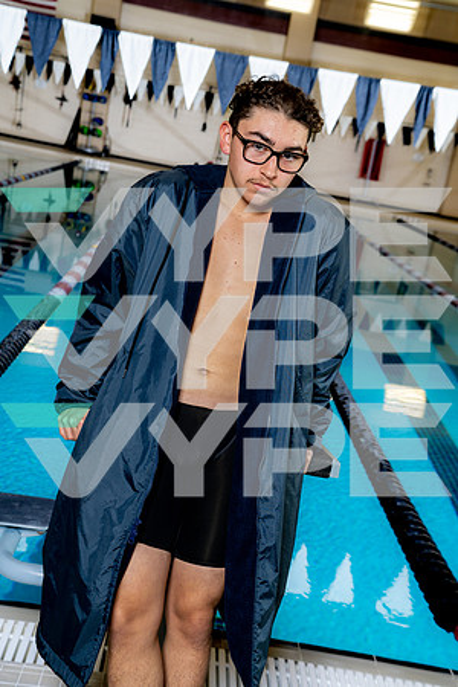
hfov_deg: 26.5
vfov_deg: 38.9
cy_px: 344
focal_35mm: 51
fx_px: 973
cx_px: 229
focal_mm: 51
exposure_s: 1/250
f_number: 5.6
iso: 320
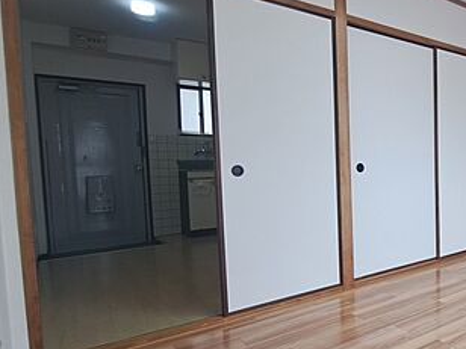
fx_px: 363
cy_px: 183
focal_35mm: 27
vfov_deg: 51.3
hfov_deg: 53.9
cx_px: 446
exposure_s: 1/50
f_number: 2.2
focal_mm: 1.74
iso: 50
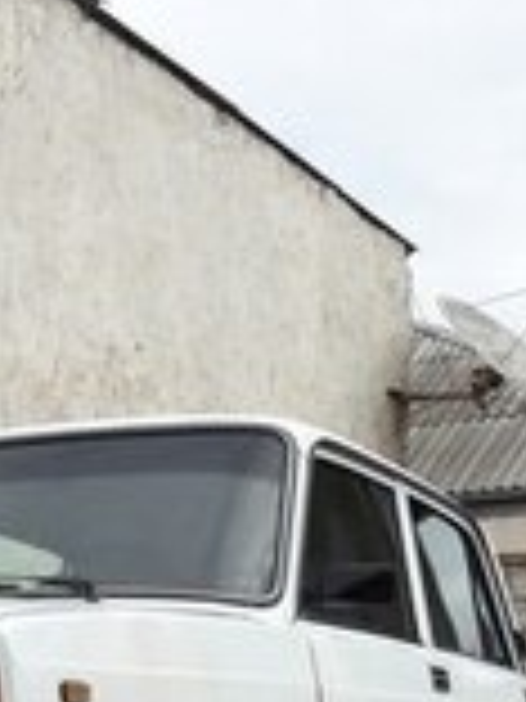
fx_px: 1803
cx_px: 36
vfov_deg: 20.2
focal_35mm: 89
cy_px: 900
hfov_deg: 16.3
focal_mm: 3.7
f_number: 1.9
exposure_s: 1/1387
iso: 40
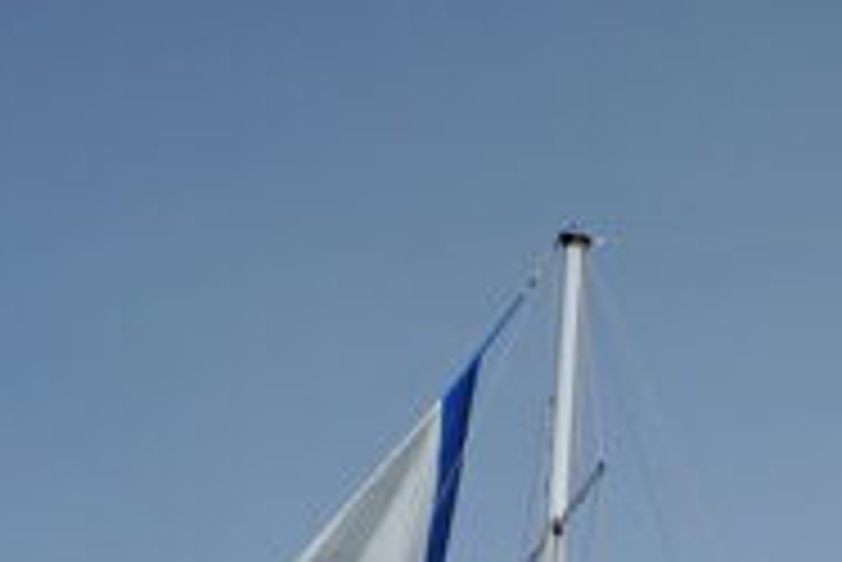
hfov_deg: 16.3
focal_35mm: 123
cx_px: 842
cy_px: 1005
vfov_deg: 10.5
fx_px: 2879
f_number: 3
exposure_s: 1/5000
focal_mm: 30
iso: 200
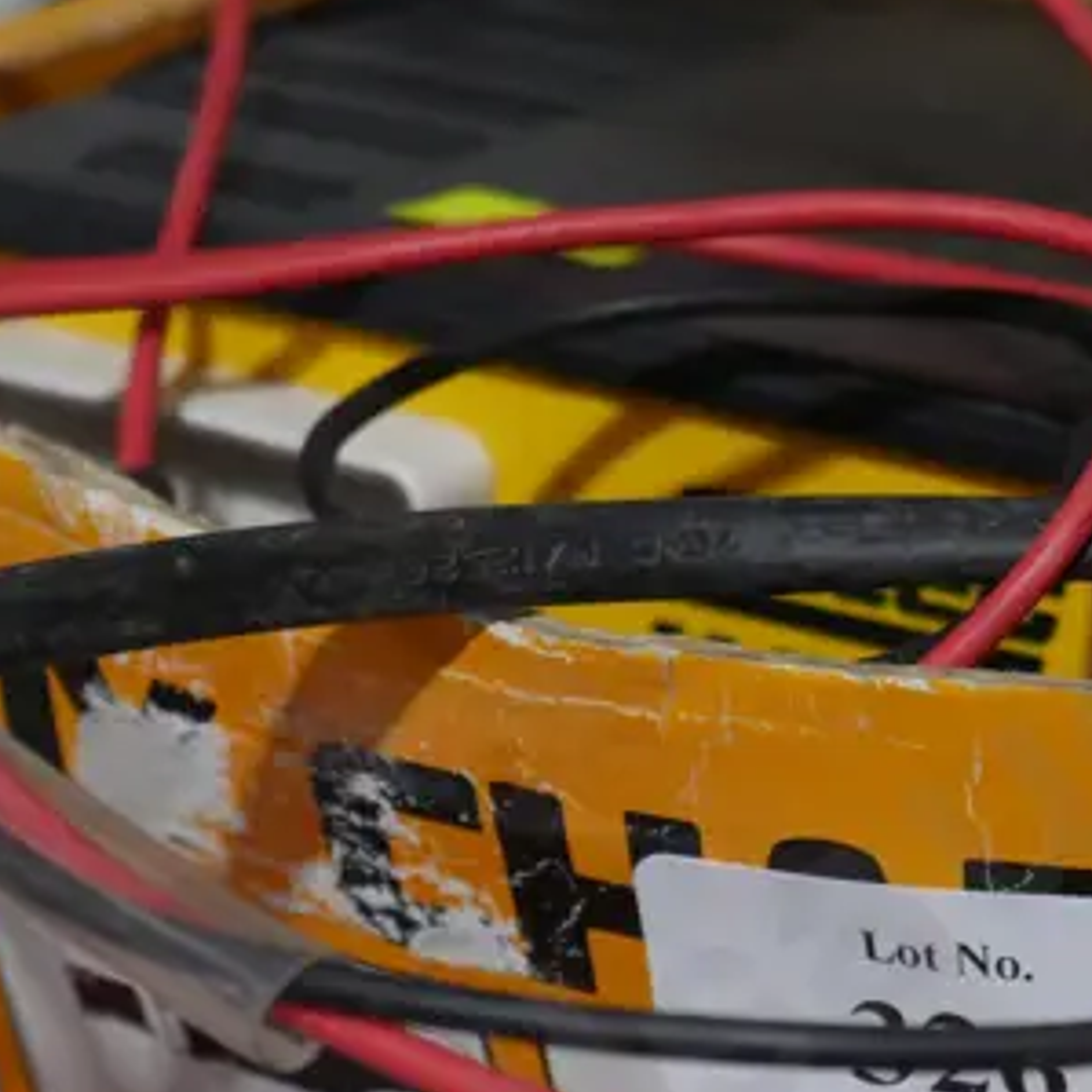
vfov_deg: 13.7
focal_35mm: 127
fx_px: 4533
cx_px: 1034
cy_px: 798
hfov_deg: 13.6
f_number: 4.6
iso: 640
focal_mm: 21
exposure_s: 1/60
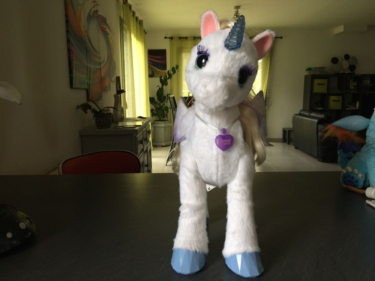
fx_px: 314
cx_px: 188
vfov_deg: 48.2
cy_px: 140
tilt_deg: -7.8
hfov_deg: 61.7
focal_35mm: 29
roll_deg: +0.4
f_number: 2.2
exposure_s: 1/50
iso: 40
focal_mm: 4.15
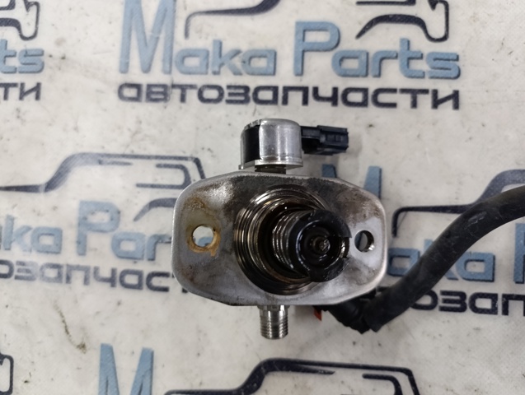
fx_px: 349
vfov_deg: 59.0
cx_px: 262
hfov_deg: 73.8
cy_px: 198
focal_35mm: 23
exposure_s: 1/50
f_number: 1.6
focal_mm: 6.14
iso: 1250
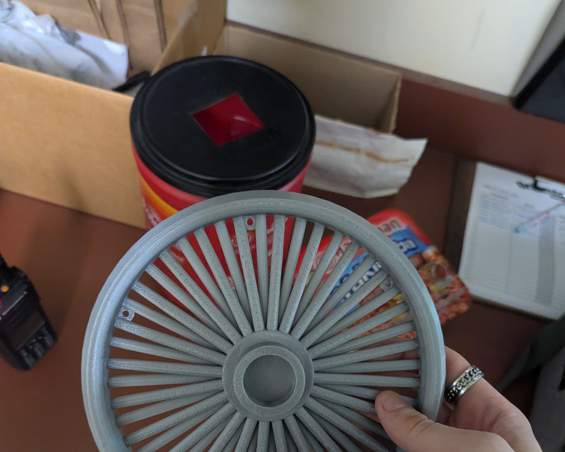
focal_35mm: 32
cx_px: 280
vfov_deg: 44.9
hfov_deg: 55.7
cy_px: 311
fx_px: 535
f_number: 1.85
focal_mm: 6.81
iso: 3392
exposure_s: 1/91.5
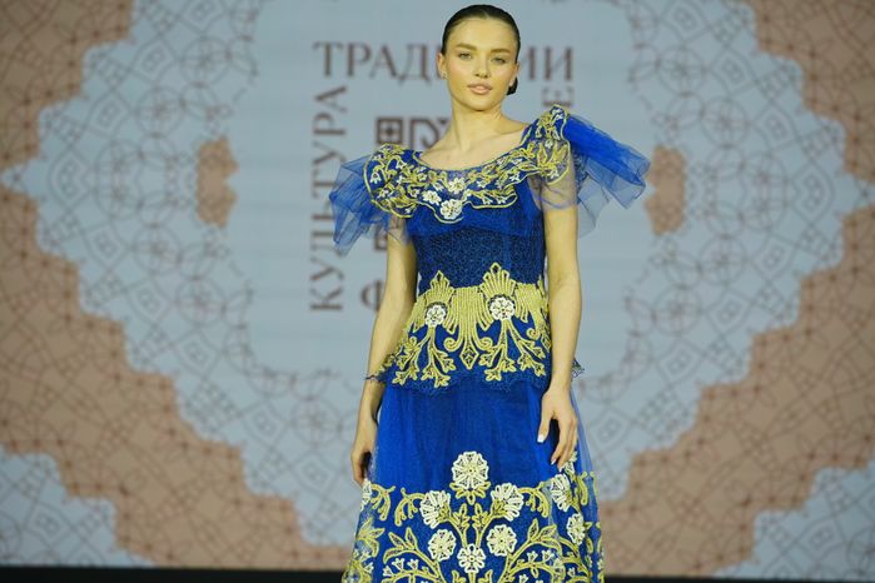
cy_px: 292
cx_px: 438
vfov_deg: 6.9
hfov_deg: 10.3
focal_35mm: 200
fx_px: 4861
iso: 400
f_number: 5
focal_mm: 200
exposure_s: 1/500
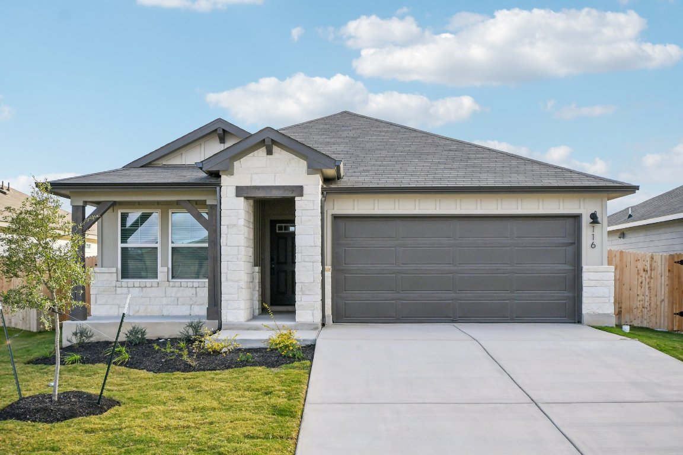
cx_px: 342
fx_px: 683
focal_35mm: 36
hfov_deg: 53.1
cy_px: 228
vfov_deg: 36.9
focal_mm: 24
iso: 400
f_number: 8
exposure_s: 1/1250
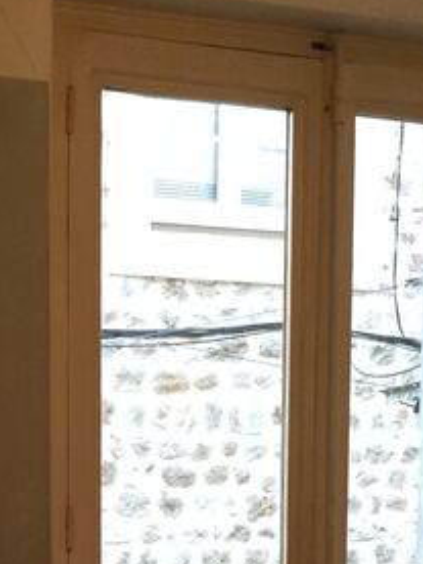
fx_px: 1711
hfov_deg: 13.8
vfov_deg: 17.4
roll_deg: -0.5
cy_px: 762
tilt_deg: -8.7
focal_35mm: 105
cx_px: -55
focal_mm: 4.15
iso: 125
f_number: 2.2
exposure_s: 1/33
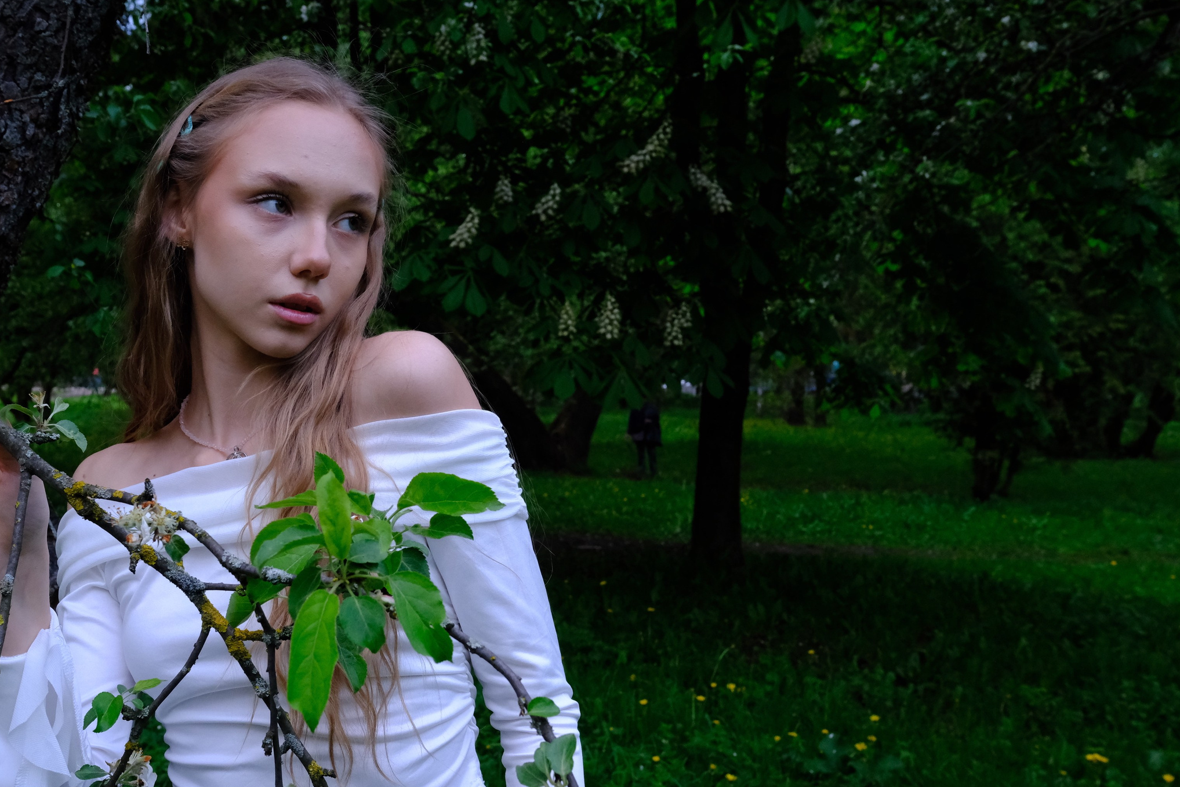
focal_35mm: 39
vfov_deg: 34.2
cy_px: 449
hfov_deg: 49.1
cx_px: 446
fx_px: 1278
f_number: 7.1
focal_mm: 20.8
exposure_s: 1/300
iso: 2000
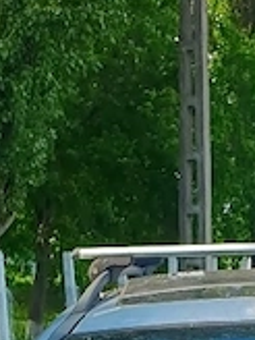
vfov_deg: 13.5
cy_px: 748
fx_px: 1149
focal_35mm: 117
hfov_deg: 12.6
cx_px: 232
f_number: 1.4
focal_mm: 5.89
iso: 103
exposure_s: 1/833
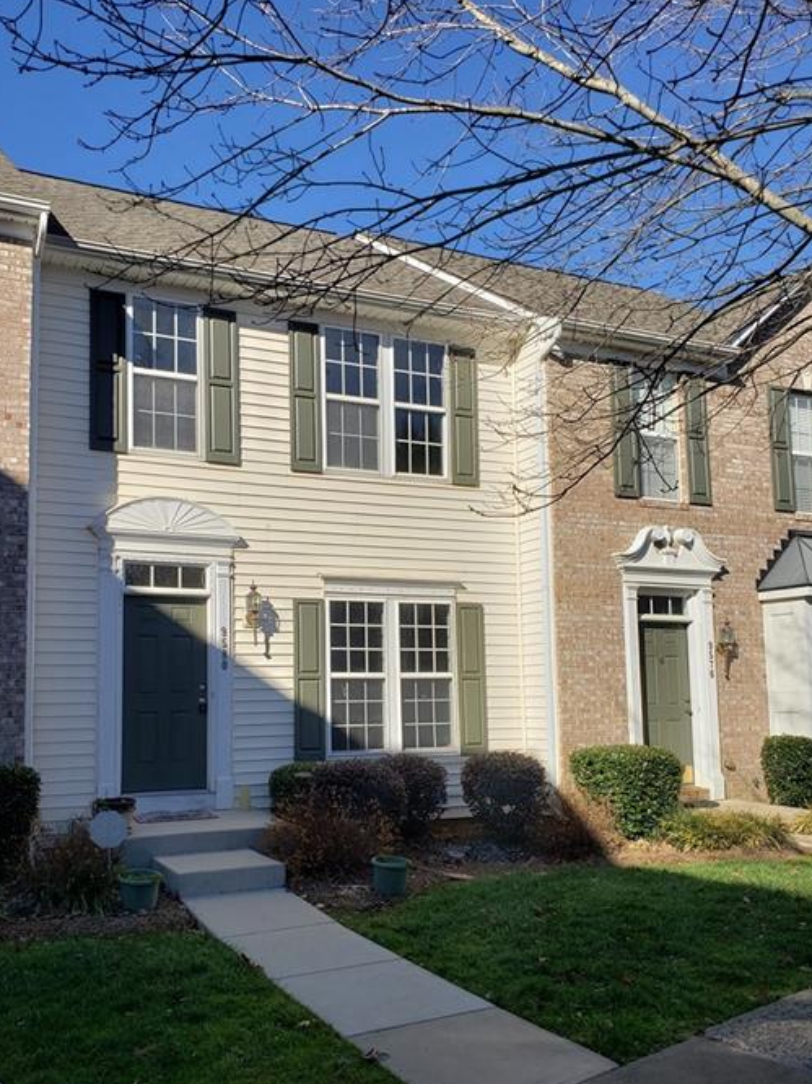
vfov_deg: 59.8
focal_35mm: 30
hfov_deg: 46.7
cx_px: 353
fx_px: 939
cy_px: 614
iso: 50
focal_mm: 4.3
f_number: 2.4
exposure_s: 1/1641
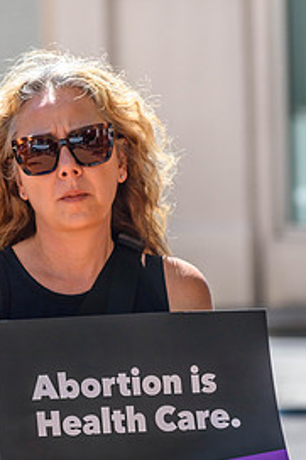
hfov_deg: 3.3
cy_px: 325
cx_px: 69
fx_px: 5234
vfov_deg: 5.0
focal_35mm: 410
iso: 400
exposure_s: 1/1600
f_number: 5.3
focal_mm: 165
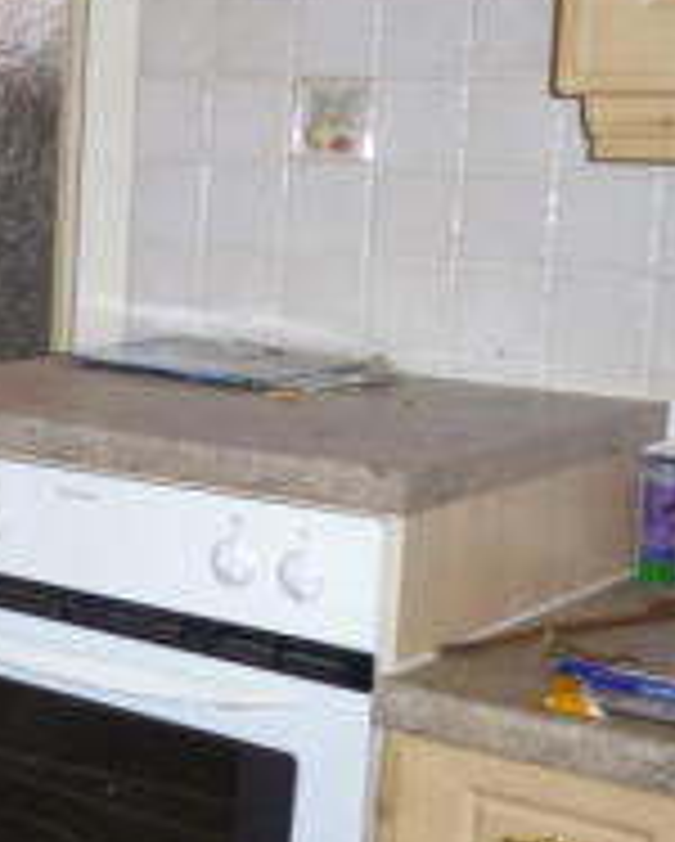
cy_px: 376
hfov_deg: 17.8
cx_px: -452
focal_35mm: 73
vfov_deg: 26.0
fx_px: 1820
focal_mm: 4.3
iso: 200
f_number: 3.3
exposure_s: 1/60
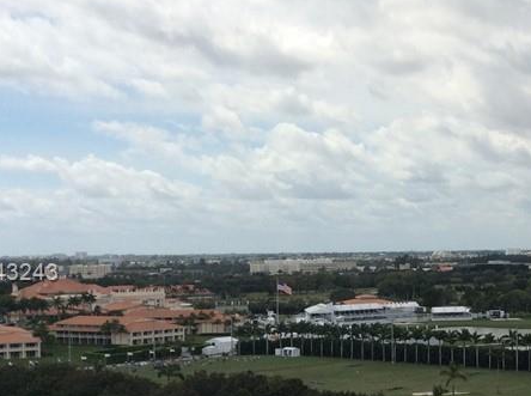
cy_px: 274
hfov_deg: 25.0
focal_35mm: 74
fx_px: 1133
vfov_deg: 19.7
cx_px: 548
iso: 32
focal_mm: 3.3
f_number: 2.4
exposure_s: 1/2725
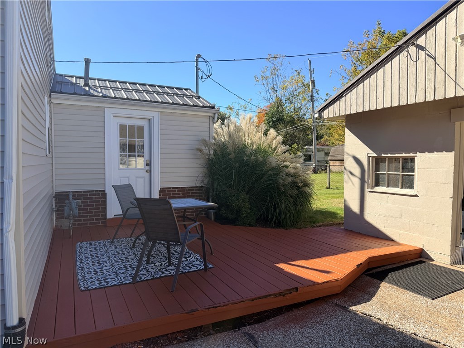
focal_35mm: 24
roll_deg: +0.7
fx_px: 322
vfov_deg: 56.8
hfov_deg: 71.6
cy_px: 174
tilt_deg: -1.8
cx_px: 232
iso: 80
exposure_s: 1/2611
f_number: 1.78
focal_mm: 6.76
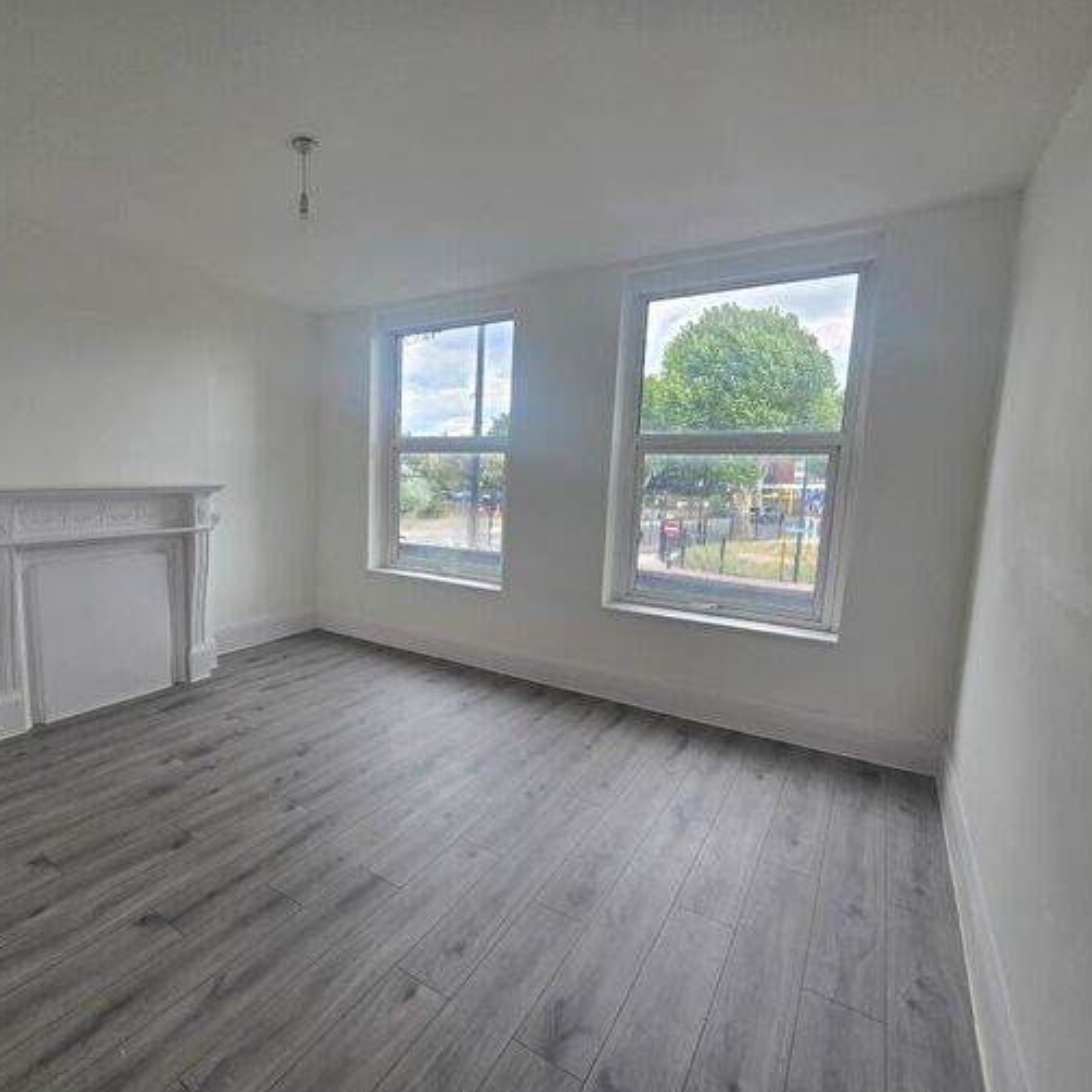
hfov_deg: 85.1
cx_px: 386
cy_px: 548
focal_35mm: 16
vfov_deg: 87.4
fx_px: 571
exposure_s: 1/176
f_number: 2.2
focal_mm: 2.2
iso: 50
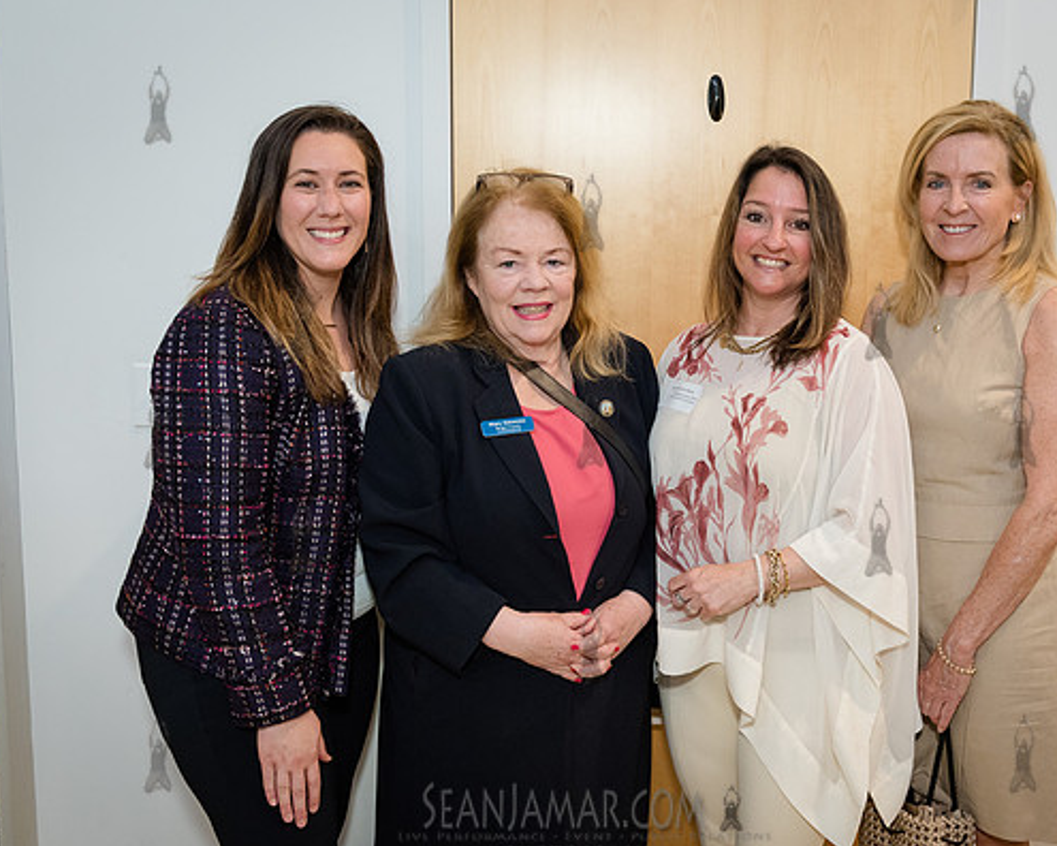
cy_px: 383
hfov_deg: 45.7
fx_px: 1251
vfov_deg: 37.3
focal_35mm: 40
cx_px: 607
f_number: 4.5
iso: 2500
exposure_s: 1/250
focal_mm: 31
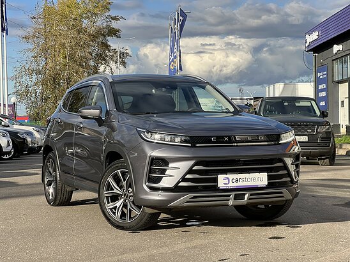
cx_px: 175
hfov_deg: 25.4
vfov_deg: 19.1
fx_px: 778
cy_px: 131
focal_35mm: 77
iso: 32
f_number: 2.8
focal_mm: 9
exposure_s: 1/363
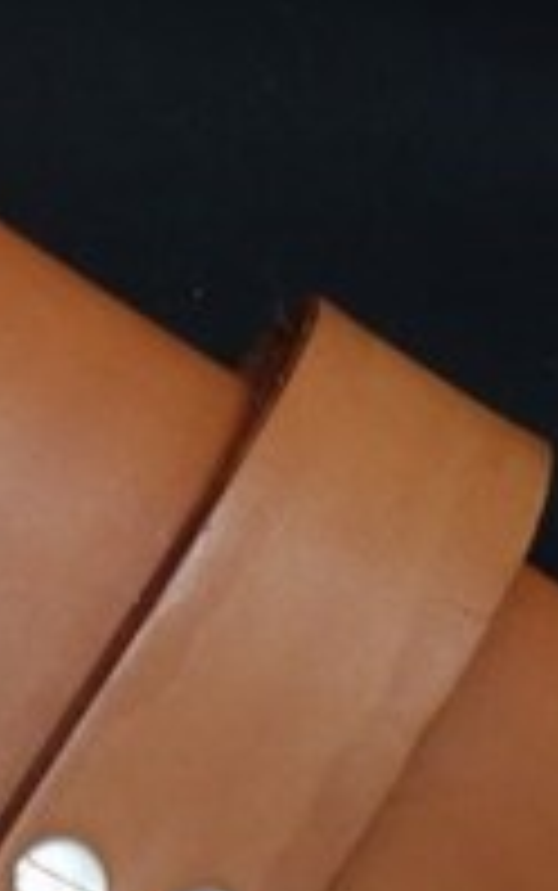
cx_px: -436
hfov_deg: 12.9
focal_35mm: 92
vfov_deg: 22.3
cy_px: 194
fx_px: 2235
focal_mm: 10.4
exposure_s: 1/30
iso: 800
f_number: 10
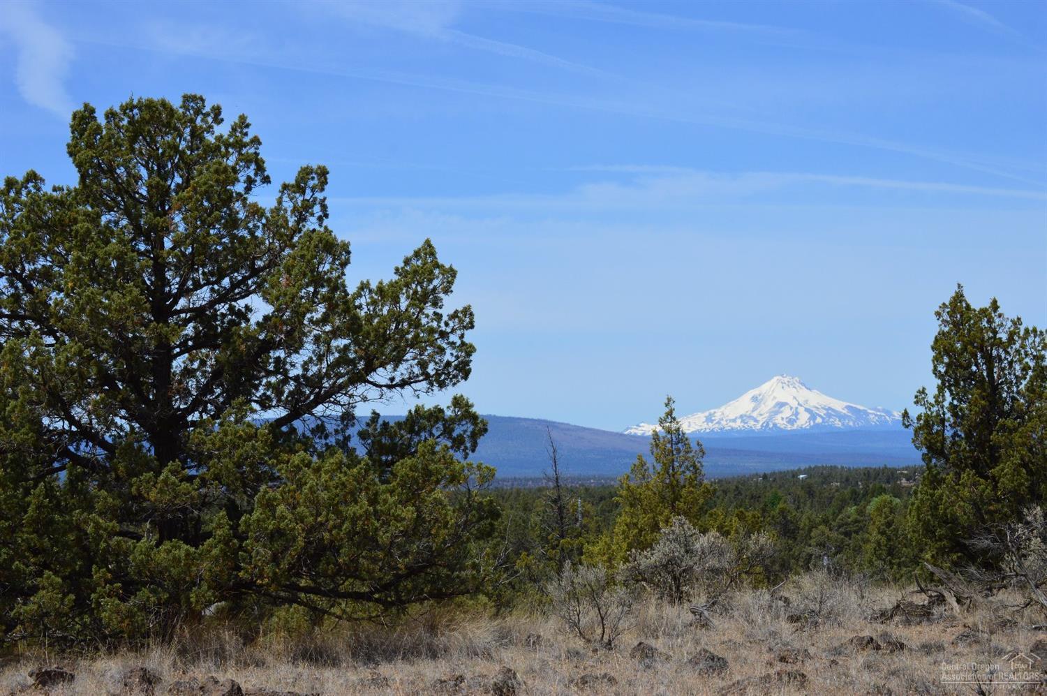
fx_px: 2397
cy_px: 348
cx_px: 524
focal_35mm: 82
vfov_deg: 16.5
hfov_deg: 24.6
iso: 360
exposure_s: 1/500
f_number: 11
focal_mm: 55
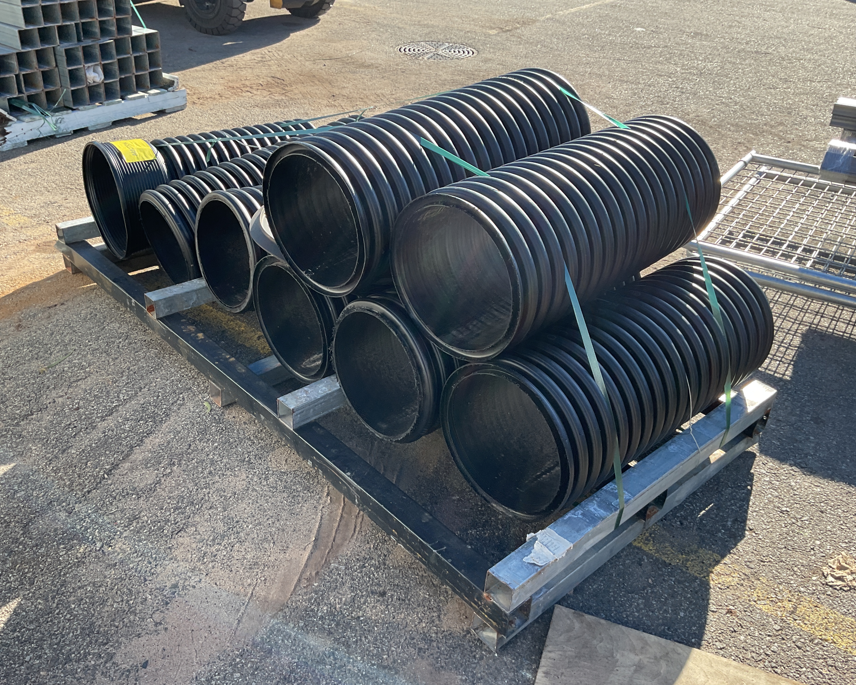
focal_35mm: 31
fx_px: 785
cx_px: 405
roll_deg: -2.5
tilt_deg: -31.4
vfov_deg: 47.1
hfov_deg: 57.1
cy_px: 336
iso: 16
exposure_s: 1/454
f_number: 1.8
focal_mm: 3
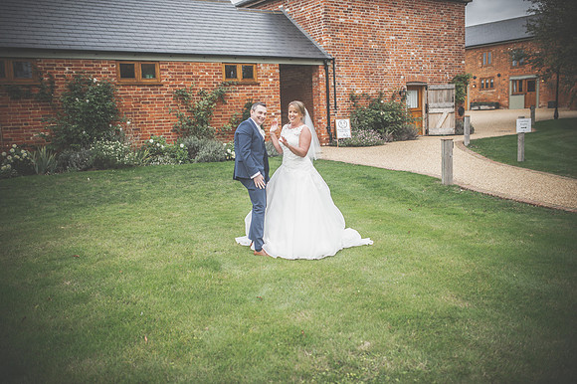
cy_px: 192
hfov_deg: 54.5
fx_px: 561
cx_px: 288
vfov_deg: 37.8
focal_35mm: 35
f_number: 2
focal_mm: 35
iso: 125
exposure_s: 1/400
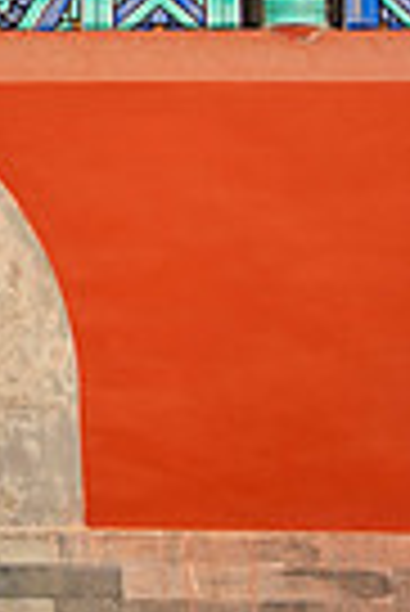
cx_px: -207
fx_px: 2811
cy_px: -94
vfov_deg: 12.2
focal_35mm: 165
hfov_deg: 8.2
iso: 500
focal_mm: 50
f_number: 4
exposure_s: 1/1600
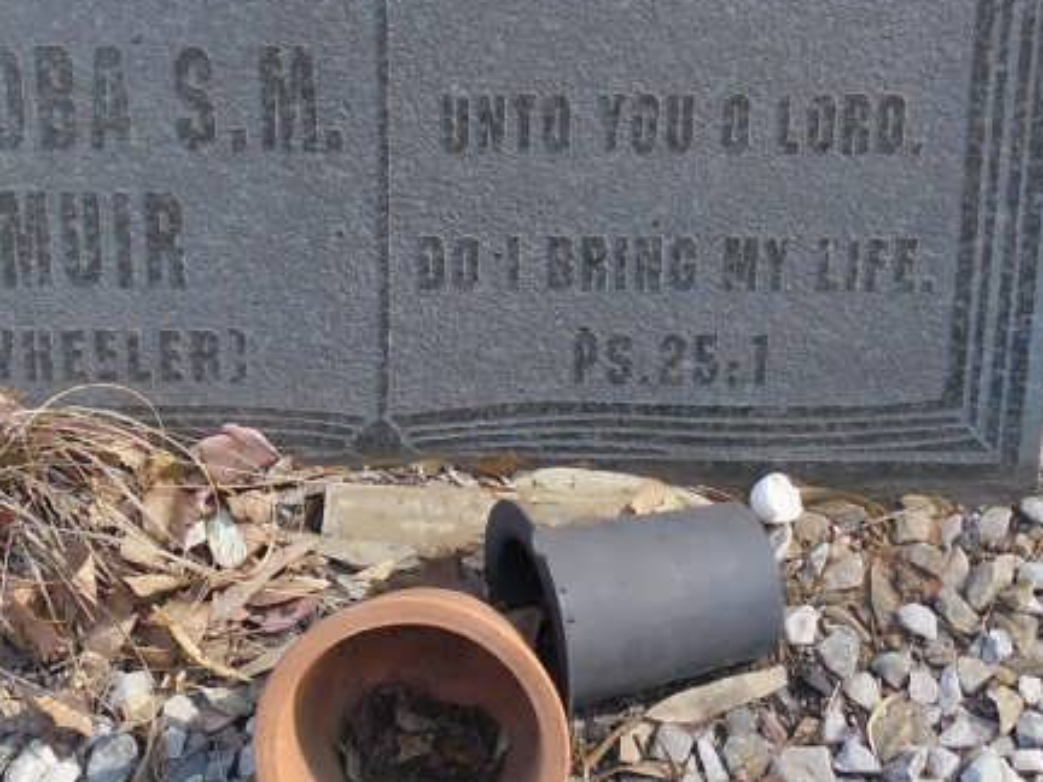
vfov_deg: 19.4
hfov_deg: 26.0
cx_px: 459
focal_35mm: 75
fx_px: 2260
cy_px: 123
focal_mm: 4.9
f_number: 3.5
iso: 80
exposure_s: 1/206
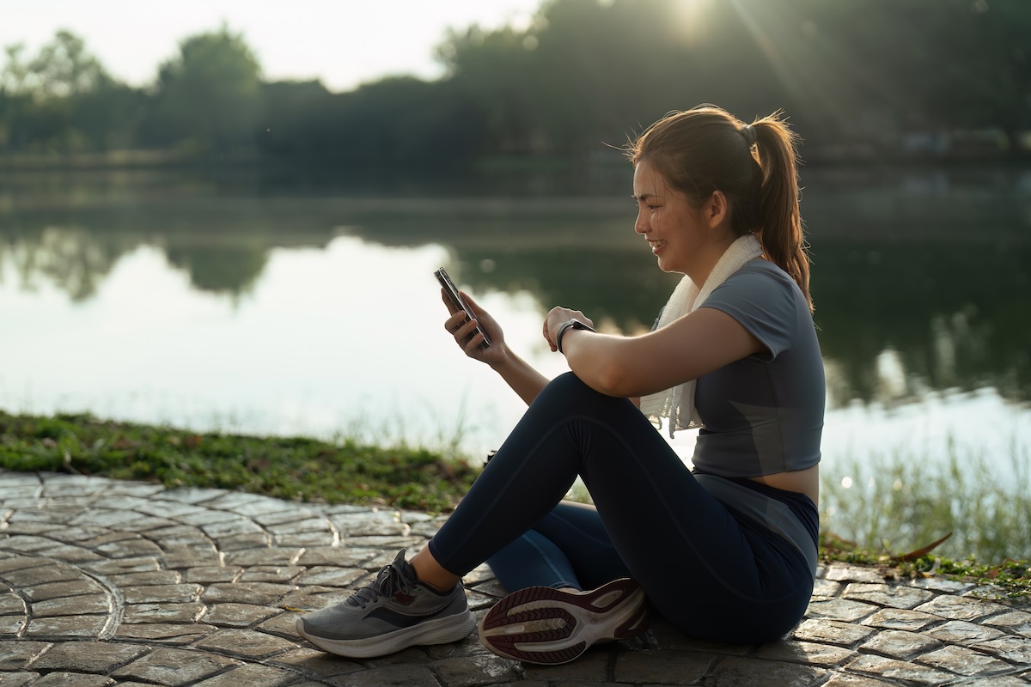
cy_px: 344
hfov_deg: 39.6
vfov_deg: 27.0
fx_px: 1432
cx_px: 516
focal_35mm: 50
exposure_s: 1/1600
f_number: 2
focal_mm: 50
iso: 100
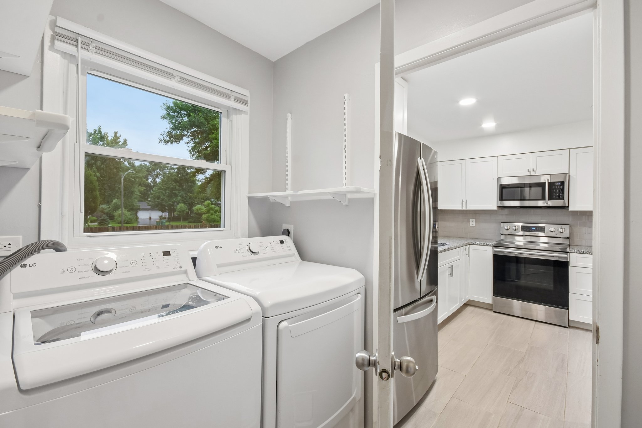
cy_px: 214
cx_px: 321
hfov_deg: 100.4
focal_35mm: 15
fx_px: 267
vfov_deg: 77.3
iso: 400
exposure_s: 1/25
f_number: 8
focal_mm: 10
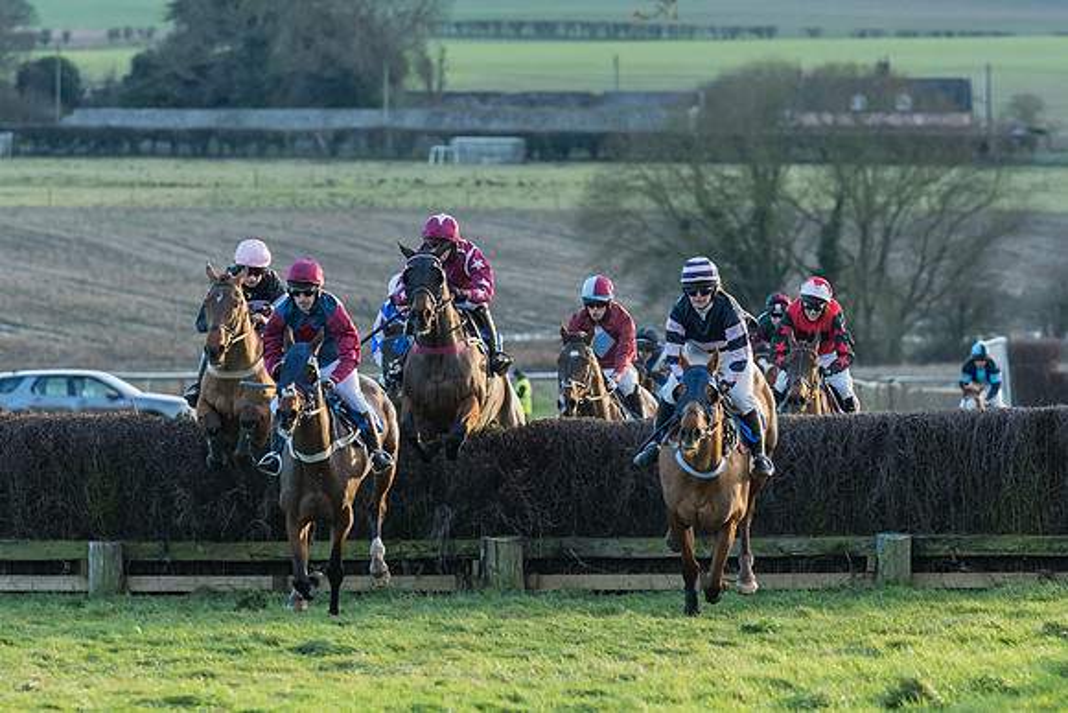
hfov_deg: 5.2
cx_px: 522
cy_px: 309
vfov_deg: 3.5
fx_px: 11789
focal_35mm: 397
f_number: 4
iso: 800
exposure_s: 1/1000
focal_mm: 195
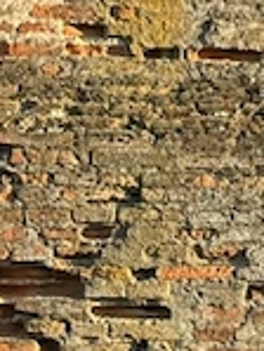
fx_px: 4194
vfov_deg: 4.7
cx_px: 82
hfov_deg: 3.6
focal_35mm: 413
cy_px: 695
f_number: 2.8
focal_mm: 9
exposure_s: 1/121
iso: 40
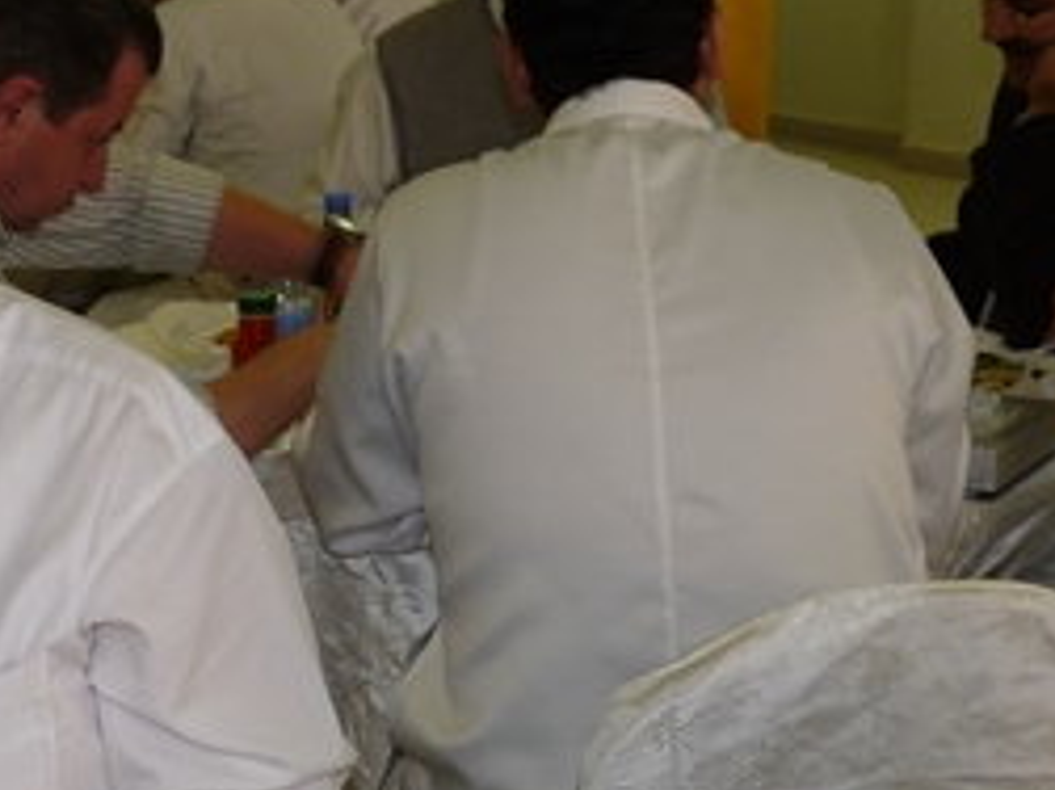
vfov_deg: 17.1
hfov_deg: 22.6
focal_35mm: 86
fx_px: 2620
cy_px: 601
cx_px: 290
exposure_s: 1/30
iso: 100
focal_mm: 4.8
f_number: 2.8
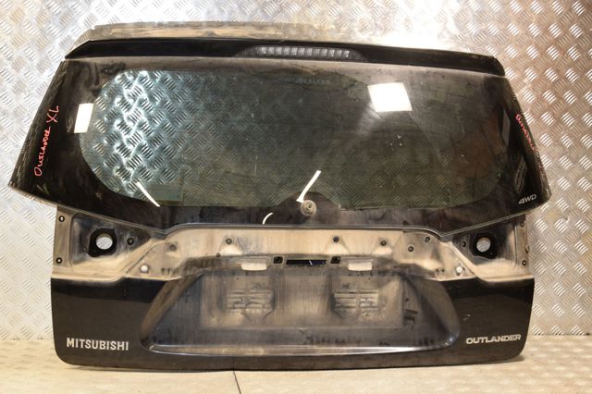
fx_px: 1035
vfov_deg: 21.5
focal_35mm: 63
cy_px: 197
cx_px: 296
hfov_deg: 31.9
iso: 800
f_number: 4.8
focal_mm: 42
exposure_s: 1/125
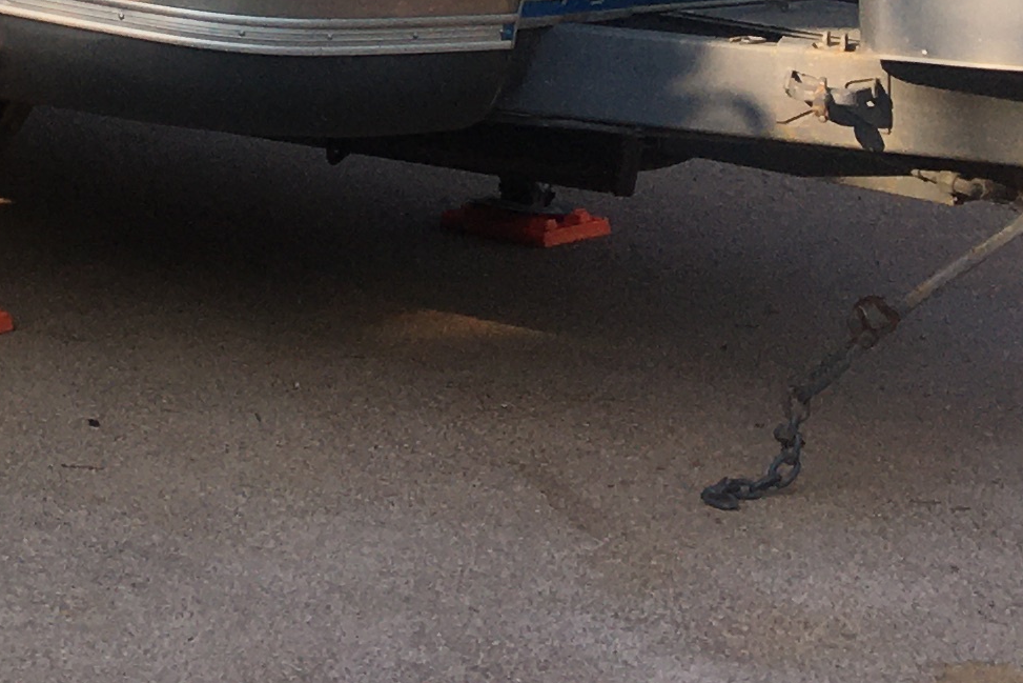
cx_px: -558
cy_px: -658
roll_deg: -1.9
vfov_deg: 10.2
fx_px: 3552
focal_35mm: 125
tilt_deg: +2.7
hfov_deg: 15.1
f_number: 2.2
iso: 25
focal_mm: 4.15
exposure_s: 1/557
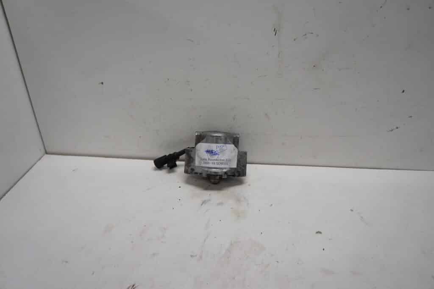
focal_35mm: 27
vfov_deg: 47.9
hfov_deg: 67.4
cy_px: 144
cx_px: 217
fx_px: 326
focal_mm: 18
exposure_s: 1/60
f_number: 5
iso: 125
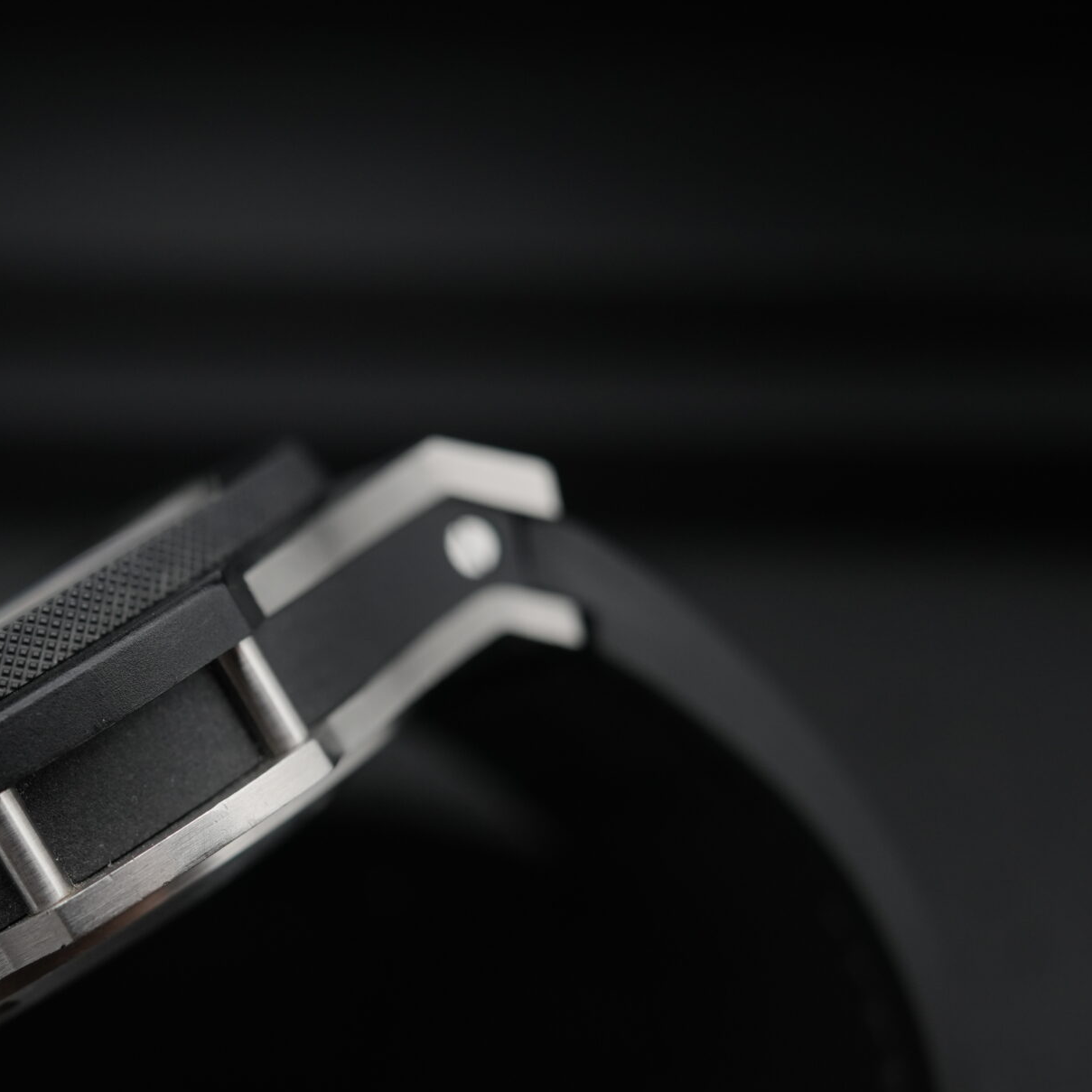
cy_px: 733
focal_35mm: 63
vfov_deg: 27.1
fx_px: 2248
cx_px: 154
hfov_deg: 26.6
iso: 400
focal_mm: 35
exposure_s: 1/250
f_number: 5
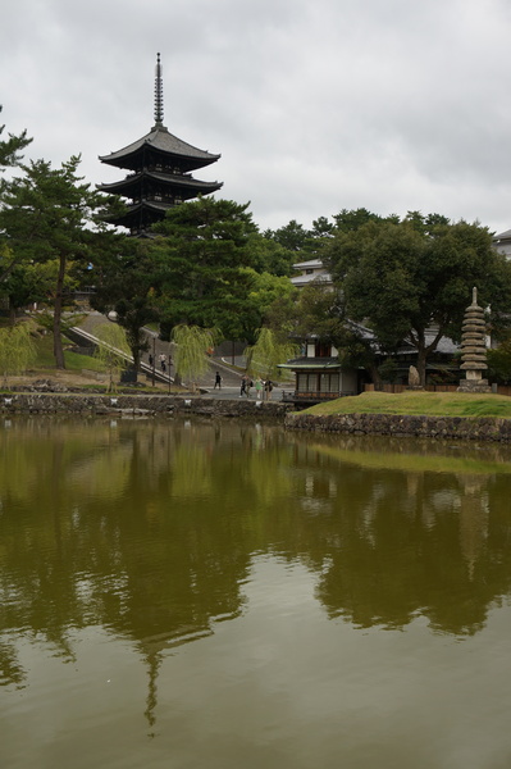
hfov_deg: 29.8
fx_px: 960
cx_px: 256
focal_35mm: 45
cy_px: 384
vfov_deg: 43.6
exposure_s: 1/100
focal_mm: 30
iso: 100
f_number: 7.1
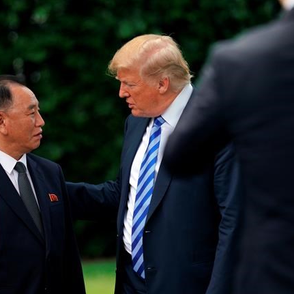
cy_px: 147
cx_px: 87
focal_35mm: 463
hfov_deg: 3.8
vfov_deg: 3.8
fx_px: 4449
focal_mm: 361
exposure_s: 1/1250
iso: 800
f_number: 5.6
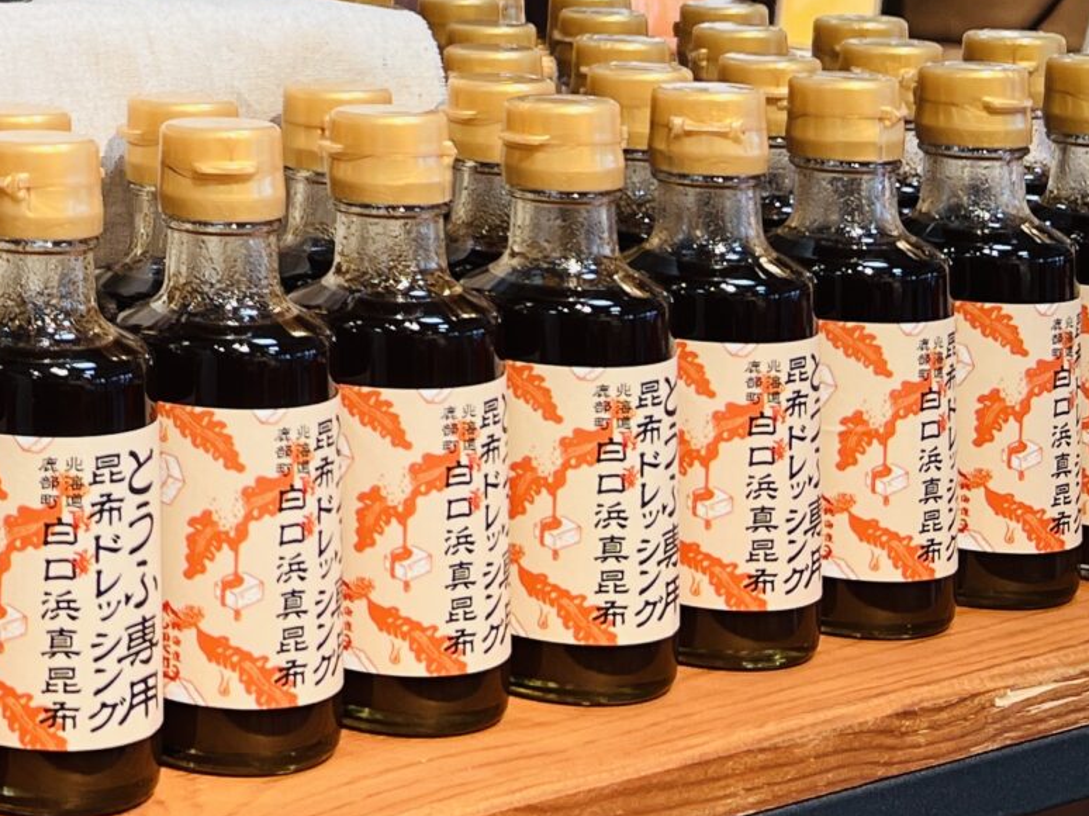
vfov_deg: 16.4
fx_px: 2705
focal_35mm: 86
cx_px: -371
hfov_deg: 20.5
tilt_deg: -0.8
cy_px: -193
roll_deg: +0.4
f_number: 1.5
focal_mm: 5.7
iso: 32
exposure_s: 1/114
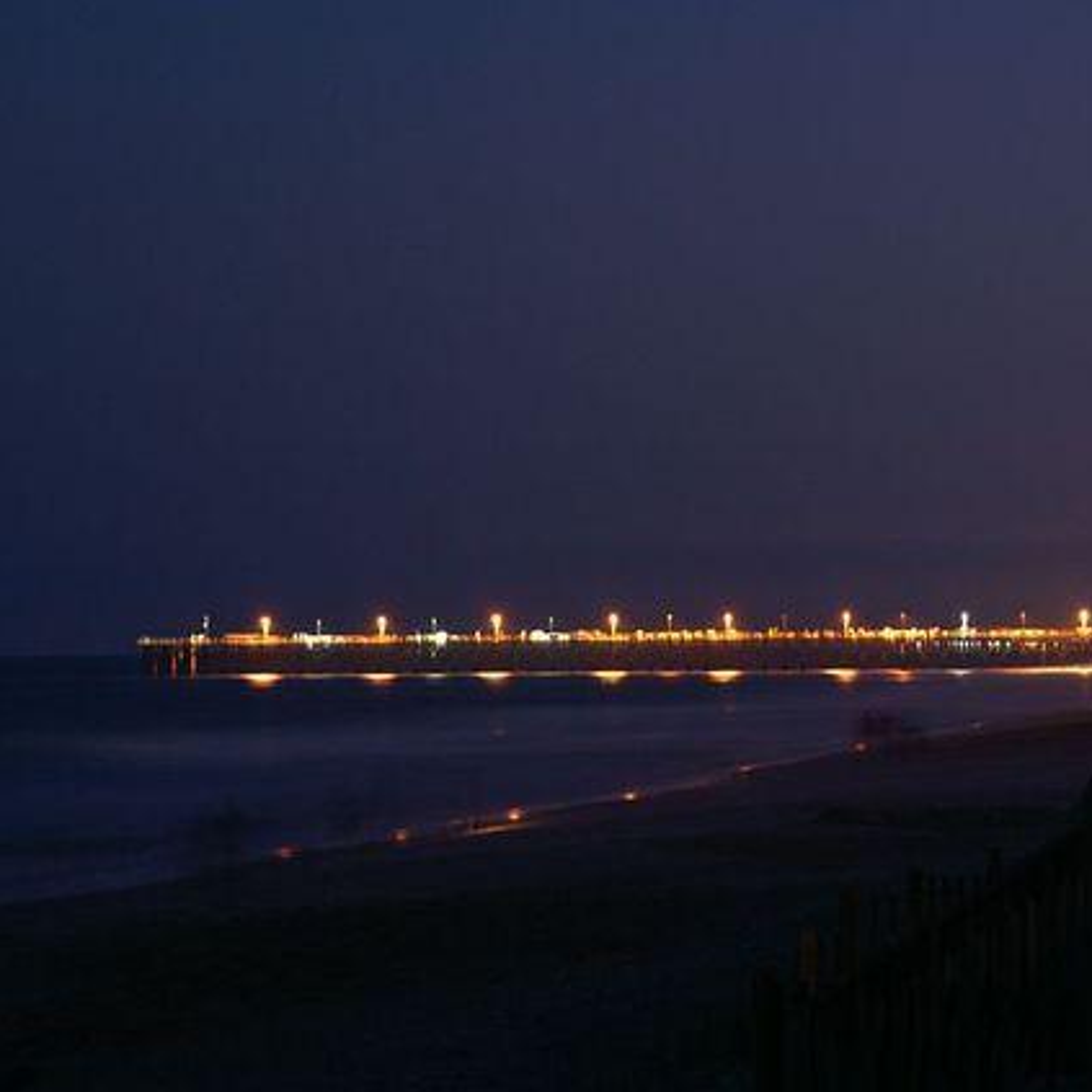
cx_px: 736
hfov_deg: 12.9
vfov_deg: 12.9
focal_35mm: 135
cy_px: 547
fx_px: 4818
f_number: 6.3
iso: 400
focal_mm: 70
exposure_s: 8
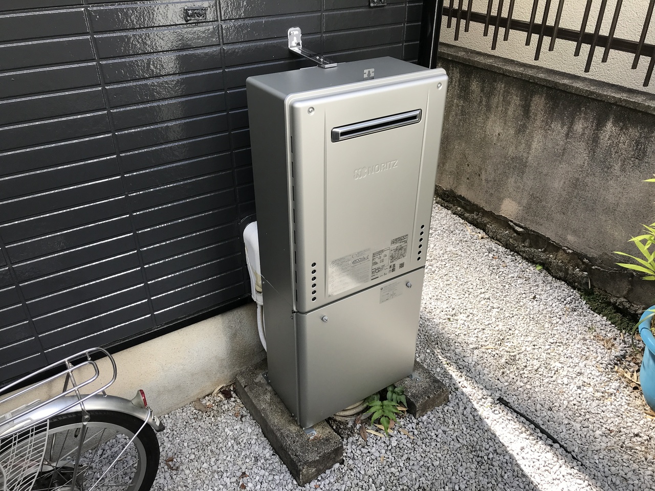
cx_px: 328
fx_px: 530
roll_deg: -0.9
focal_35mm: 28
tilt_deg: -31.5
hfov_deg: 63.4
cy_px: 246
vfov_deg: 49.7
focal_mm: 3.99
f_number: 1.8
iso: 20
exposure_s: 1/471
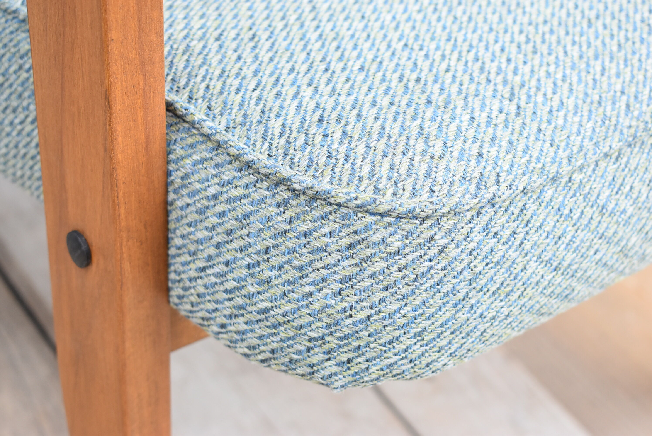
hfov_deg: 31.9
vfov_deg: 21.6
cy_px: 218
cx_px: 326
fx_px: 1142
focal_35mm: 63
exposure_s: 1/125
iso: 800
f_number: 5.6
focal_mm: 42
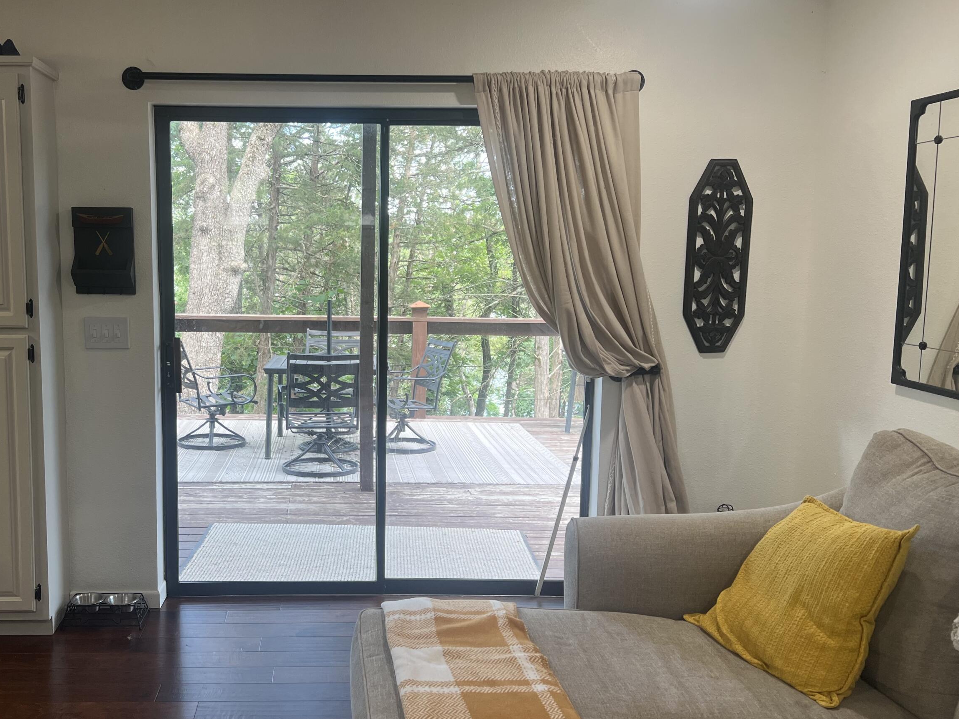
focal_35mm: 34
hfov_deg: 53.2
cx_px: 341
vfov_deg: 41.8
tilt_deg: -7.7
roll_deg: -0.2
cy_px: 376
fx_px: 942
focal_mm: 5.7
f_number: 1.5
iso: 80
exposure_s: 1/120
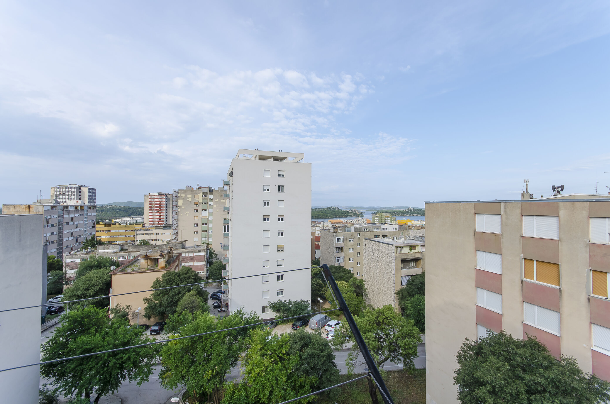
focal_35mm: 15
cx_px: 305
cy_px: 202
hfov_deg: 100.5
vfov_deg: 77.1
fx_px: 254
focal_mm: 10
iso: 160
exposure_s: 1/250
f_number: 8
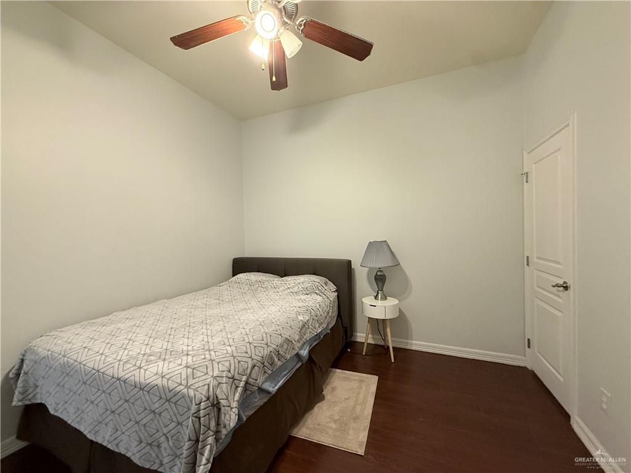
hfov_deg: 102.1
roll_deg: +2.0
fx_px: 255
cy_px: 236
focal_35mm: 14
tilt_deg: -1.3
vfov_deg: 85.7
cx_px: 316
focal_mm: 2.22
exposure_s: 1/60
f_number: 2.2
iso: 400
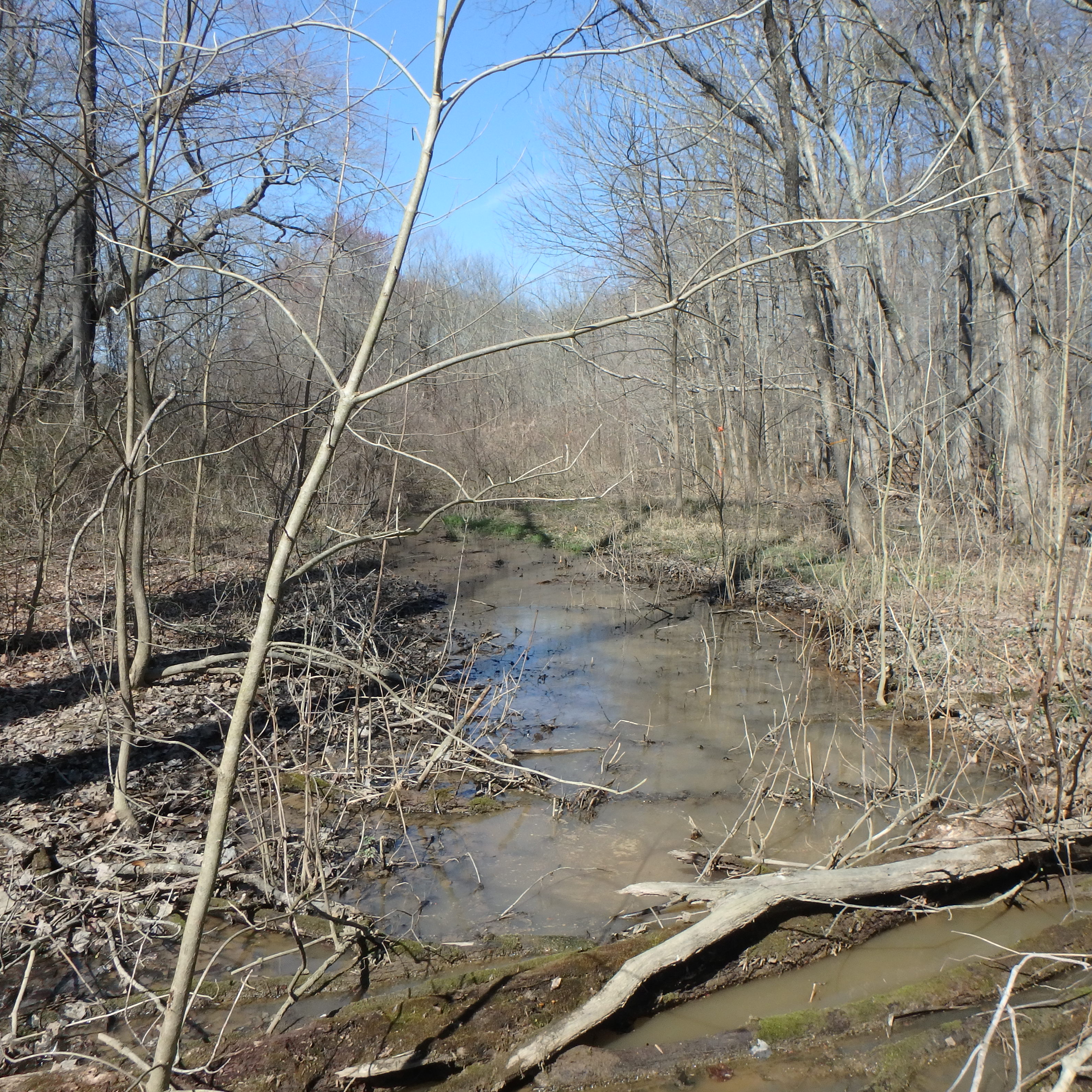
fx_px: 964
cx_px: 644
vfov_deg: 59.1
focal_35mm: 27
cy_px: 526
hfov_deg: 58.7
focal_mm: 3.7
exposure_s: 1/800
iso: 125
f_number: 3.5
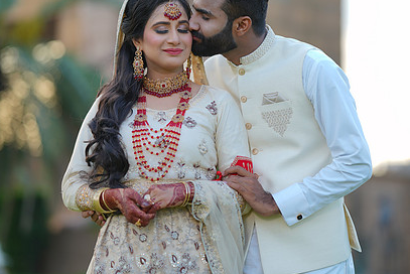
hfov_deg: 16.9
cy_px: 92
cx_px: 233
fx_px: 1379
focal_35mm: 121
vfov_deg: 11.3
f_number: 1.4
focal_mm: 85
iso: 64
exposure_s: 1/500
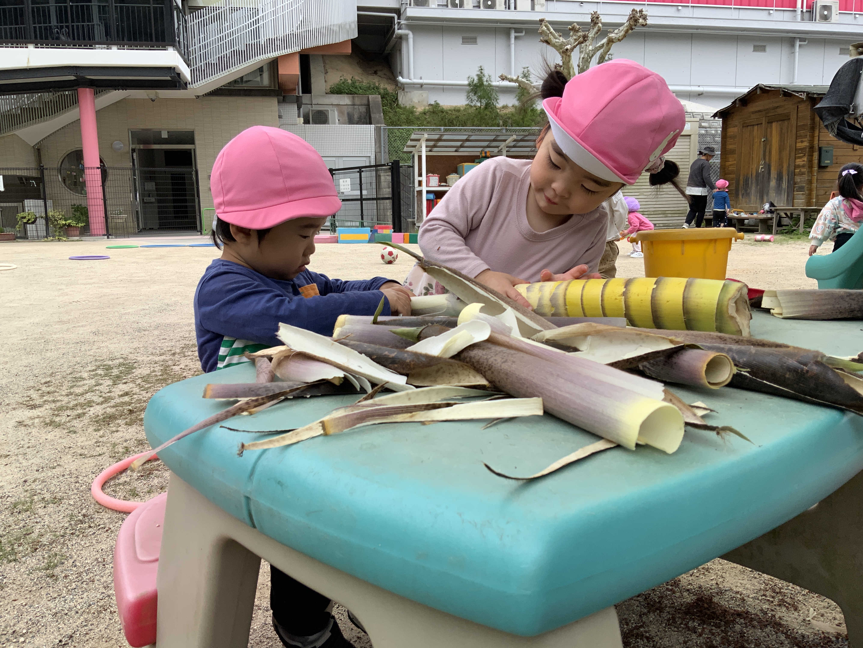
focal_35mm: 29
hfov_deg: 61.7
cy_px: 324
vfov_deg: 48.2
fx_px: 723
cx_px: 432
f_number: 1.8
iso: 16
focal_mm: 3
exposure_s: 1/409
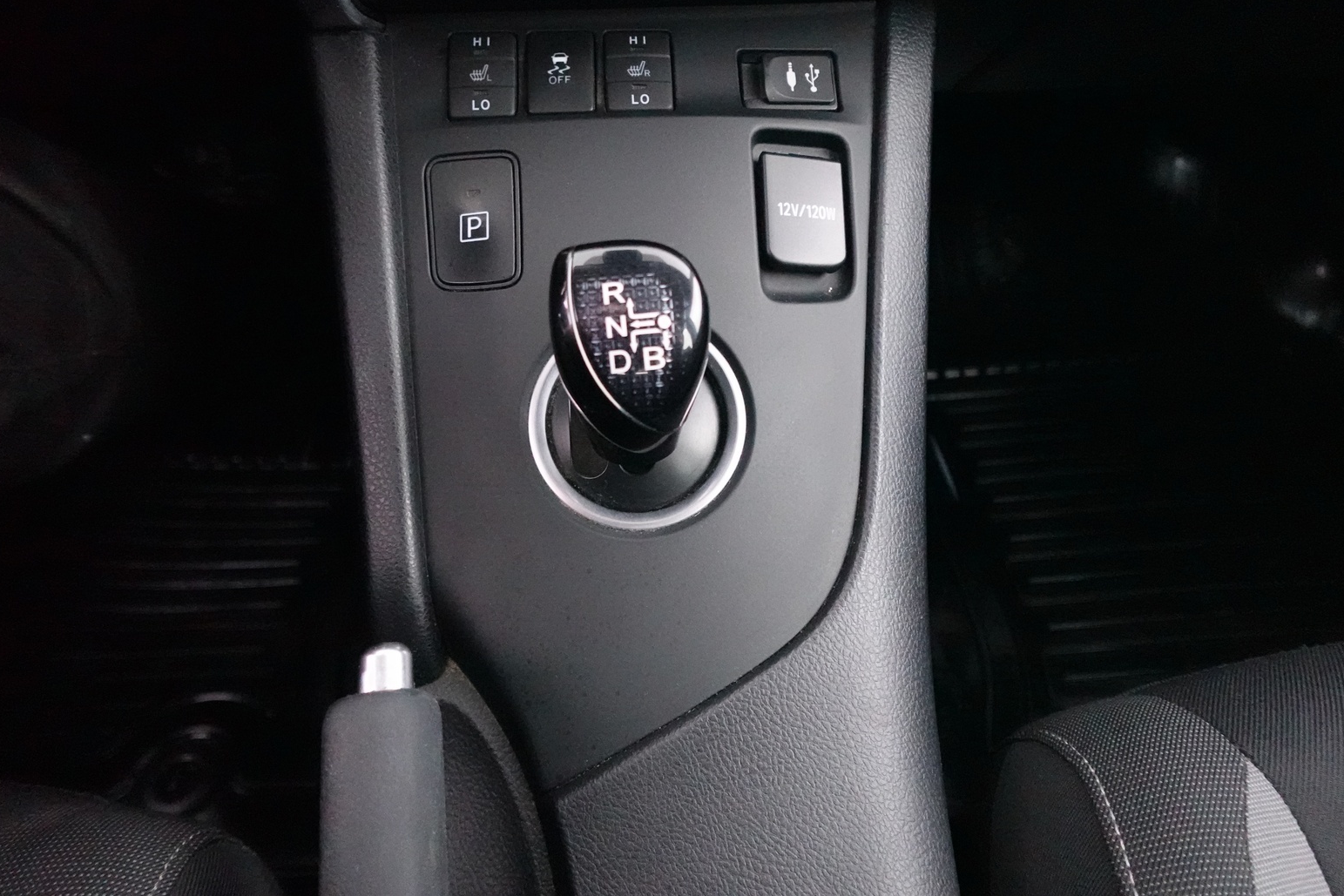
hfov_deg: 81.2
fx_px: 784
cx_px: 655
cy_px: 427
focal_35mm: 21
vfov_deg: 59.5
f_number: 2
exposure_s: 1/30
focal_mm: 7.6
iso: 6400
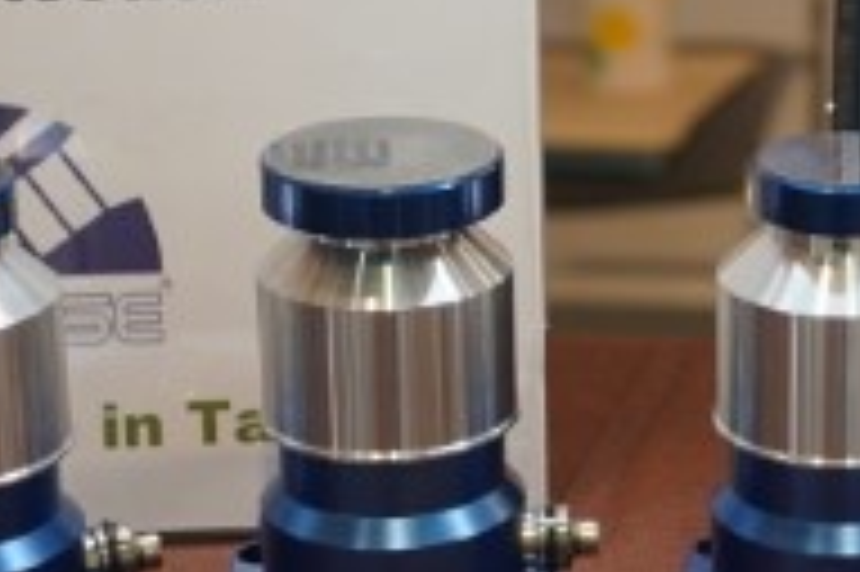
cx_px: 1022
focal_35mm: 145
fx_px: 3461
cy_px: 266
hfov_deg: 13.8
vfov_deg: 9.4
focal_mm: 24
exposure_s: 1/30
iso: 200
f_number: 4
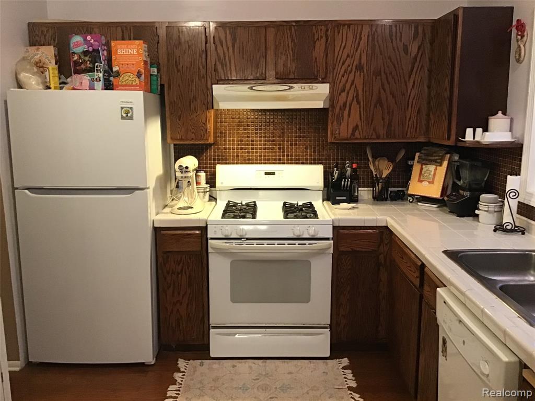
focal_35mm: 31
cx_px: 268
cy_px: 200
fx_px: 479
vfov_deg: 45.4
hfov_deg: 58.4
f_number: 2.4
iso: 200
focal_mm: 3.3
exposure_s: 1/20
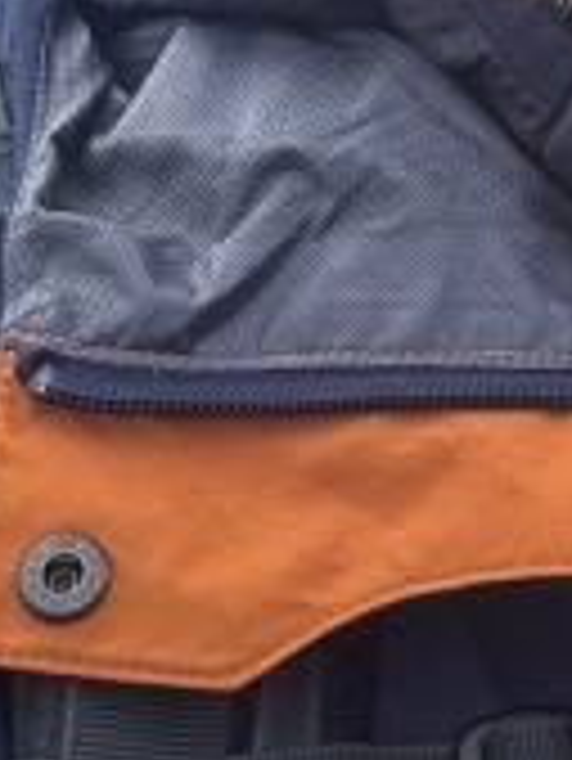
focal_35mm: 142
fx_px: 3125
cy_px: -405
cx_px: 1036
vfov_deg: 13.1
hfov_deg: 9.9
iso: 25
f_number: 1.9
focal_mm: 2.69
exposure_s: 1/183
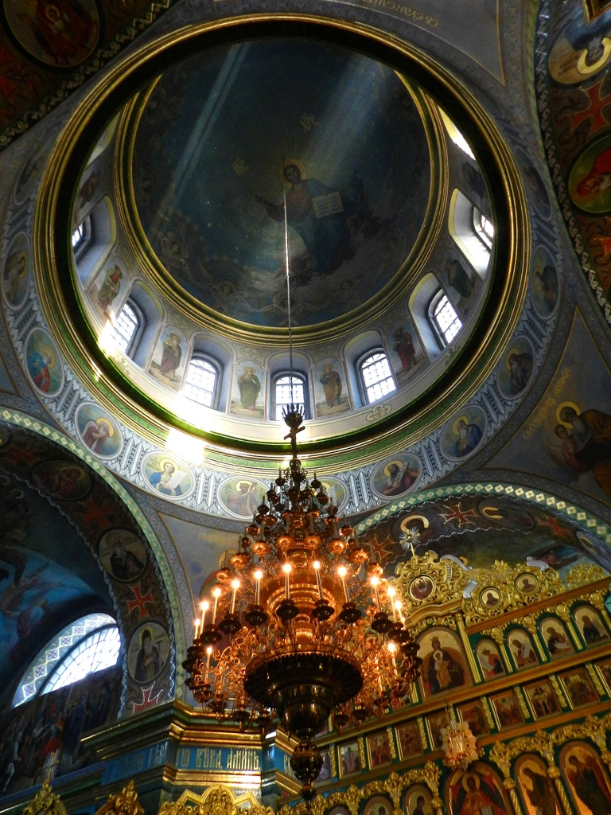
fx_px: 541
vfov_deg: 73.9
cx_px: 306
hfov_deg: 58.9
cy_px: 408
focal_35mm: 23
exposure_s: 1/50
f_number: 3.4
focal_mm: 4
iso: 400
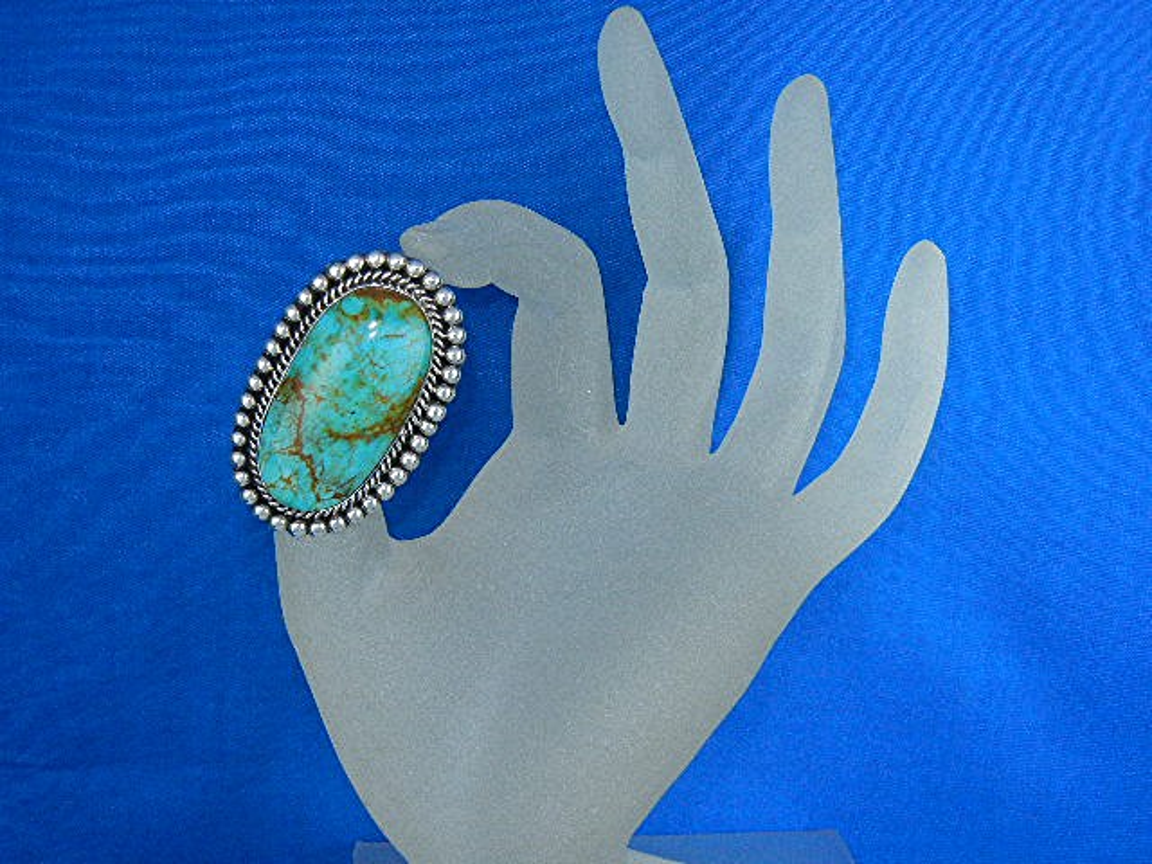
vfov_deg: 24.8
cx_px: 576
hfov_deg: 32.7
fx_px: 1963
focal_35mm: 59
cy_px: 432
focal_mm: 10.6
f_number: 4
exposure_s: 1/30
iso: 294
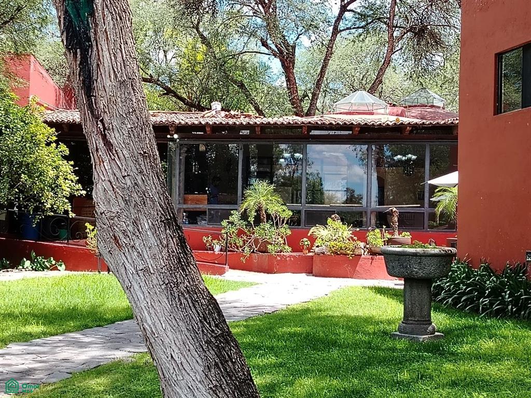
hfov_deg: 30.7
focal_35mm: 63
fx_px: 966
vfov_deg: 23.3
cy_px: 199
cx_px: 266
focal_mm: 5.25
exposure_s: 1/230
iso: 100
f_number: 1.75
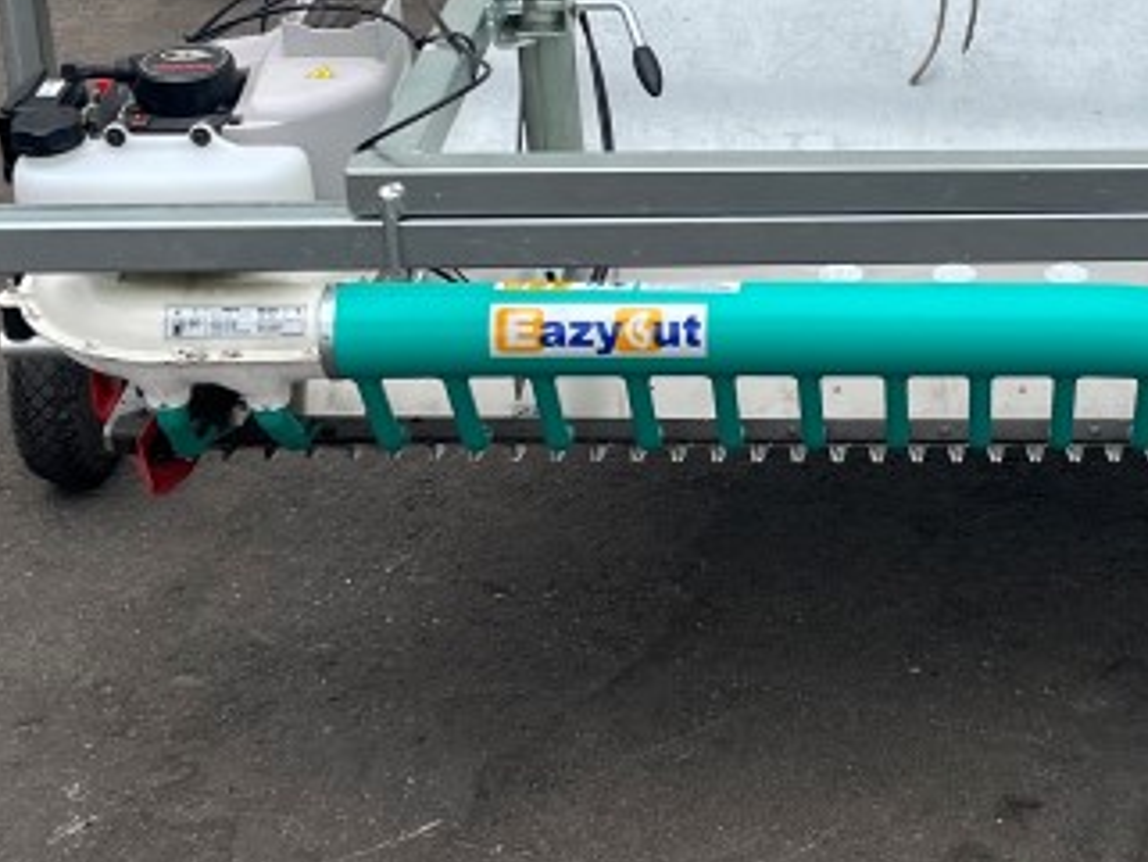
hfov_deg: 22.8
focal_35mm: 83
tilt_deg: -26.0
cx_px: 1073
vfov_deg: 17.7
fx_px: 2754
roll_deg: +0.0
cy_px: 250
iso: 50
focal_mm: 5.1
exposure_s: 1/2137
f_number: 1.6
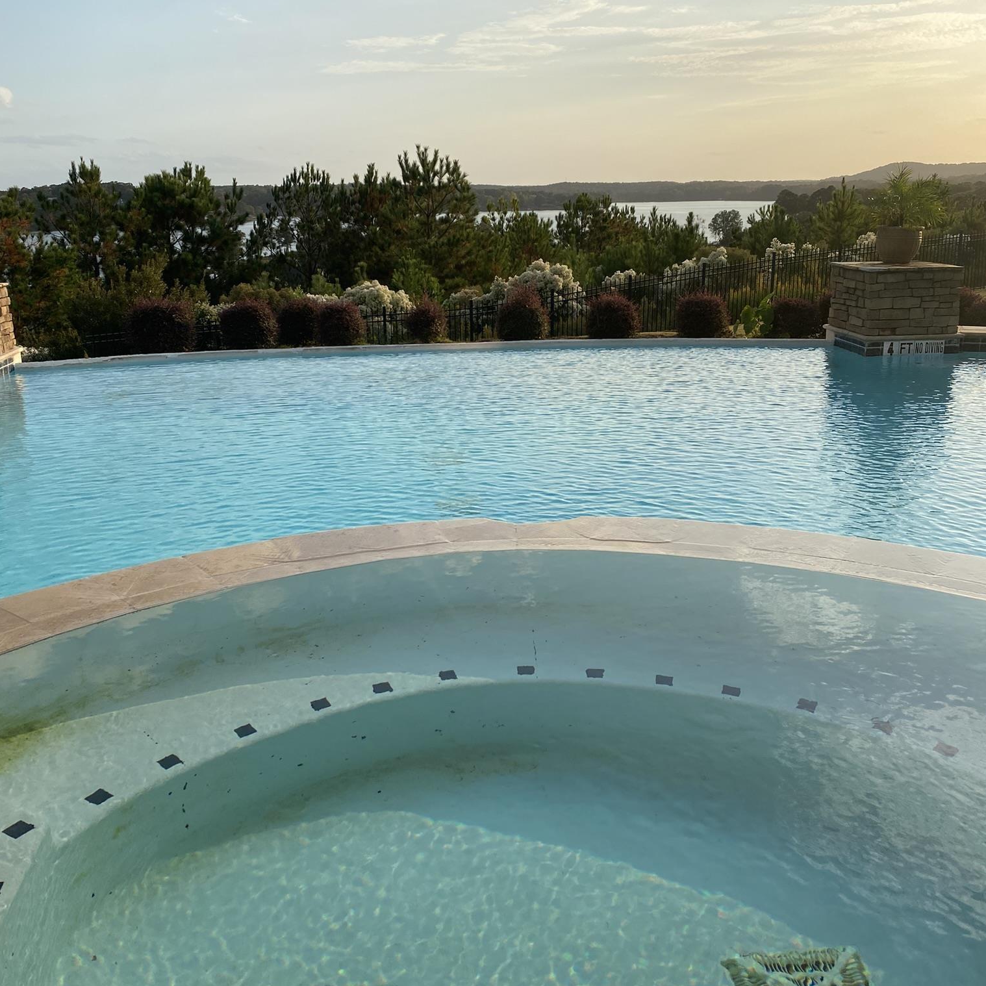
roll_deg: +1.0
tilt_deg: -12.8
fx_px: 999
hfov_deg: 52.5
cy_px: 457
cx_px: 497
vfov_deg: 52.5
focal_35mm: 31
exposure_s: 1/2358
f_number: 1.8
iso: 32
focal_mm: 4.25
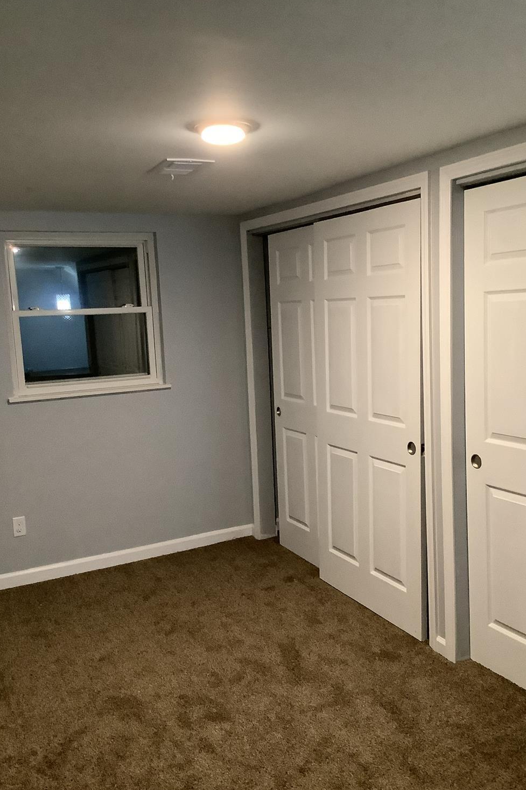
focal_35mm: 33
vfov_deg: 57.2
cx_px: 281
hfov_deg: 39.9
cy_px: 398
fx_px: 723
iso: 320
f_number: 2.4
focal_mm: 3.3
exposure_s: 1/40
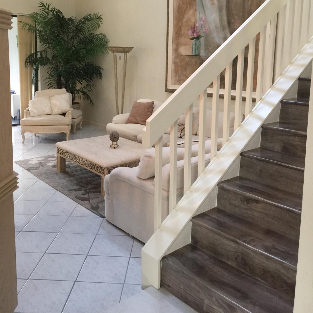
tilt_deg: -8.6
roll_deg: +0.0
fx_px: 358
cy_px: 110
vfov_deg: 46.6
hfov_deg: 47.2
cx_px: 154
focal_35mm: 35
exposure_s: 1/15
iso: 100
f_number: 2.2
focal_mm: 4.15
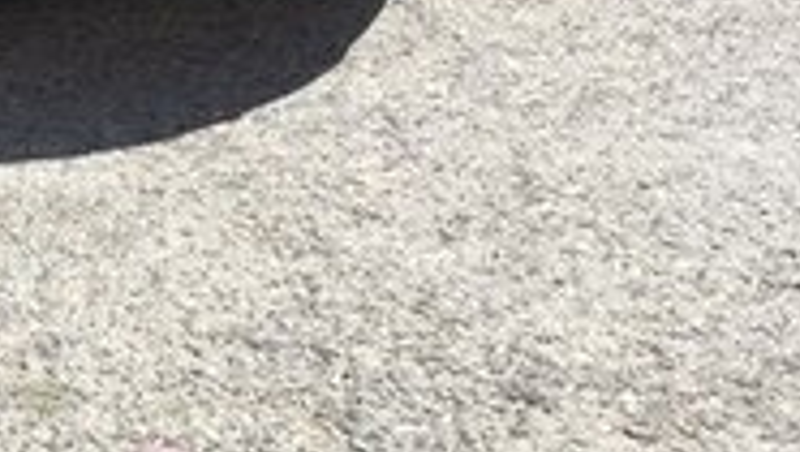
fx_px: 2378
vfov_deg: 10.3
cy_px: -308
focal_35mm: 112
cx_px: -563
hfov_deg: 16.5
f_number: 2.2
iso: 32
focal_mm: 4.15
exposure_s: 1/1276
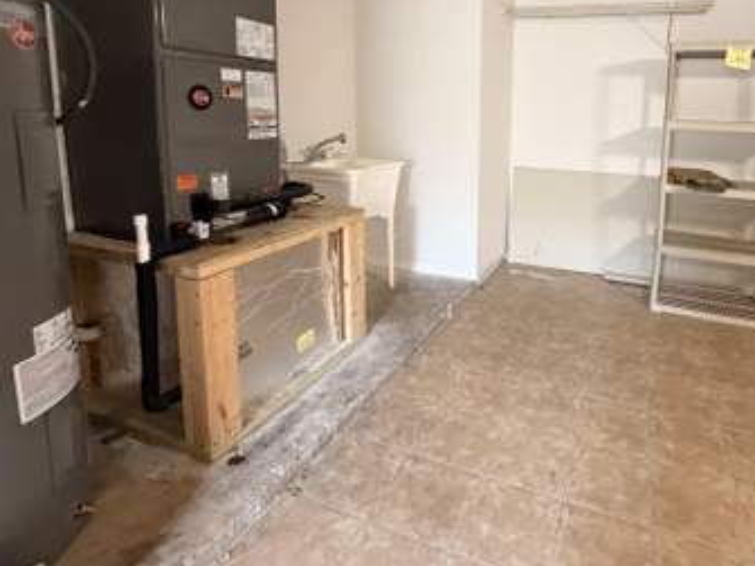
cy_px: 166
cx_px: 501
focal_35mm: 20
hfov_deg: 79.2
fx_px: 436
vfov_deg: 63.4
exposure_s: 1/60
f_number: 2.2
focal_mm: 2.22
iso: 640
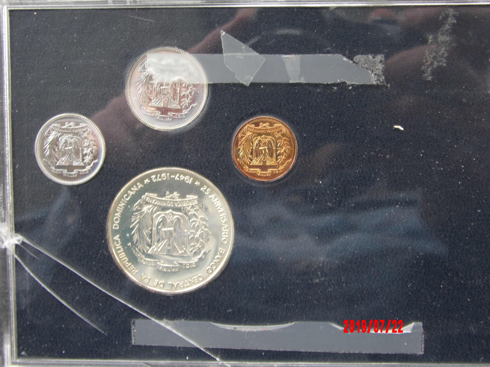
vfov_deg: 24.0
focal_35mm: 61
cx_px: 245
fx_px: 863
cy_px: 184
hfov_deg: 31.7
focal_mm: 10.9
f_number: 4.3
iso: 200
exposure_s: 1/15
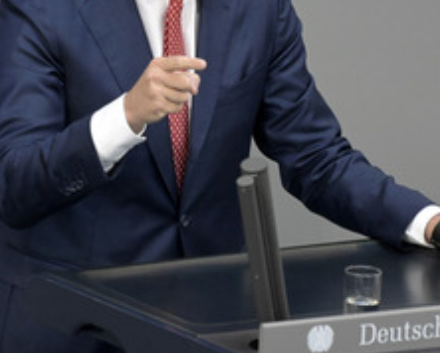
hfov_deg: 2.6
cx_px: 156
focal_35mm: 743
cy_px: 65
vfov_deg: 2.1
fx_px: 9684
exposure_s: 1/400
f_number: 5.6
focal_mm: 390
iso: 8000
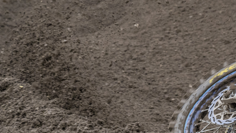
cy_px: -9
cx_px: 346
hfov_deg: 7.5
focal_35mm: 284
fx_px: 1777
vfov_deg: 4.3
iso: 400
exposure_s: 1/1250
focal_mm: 70
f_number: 5
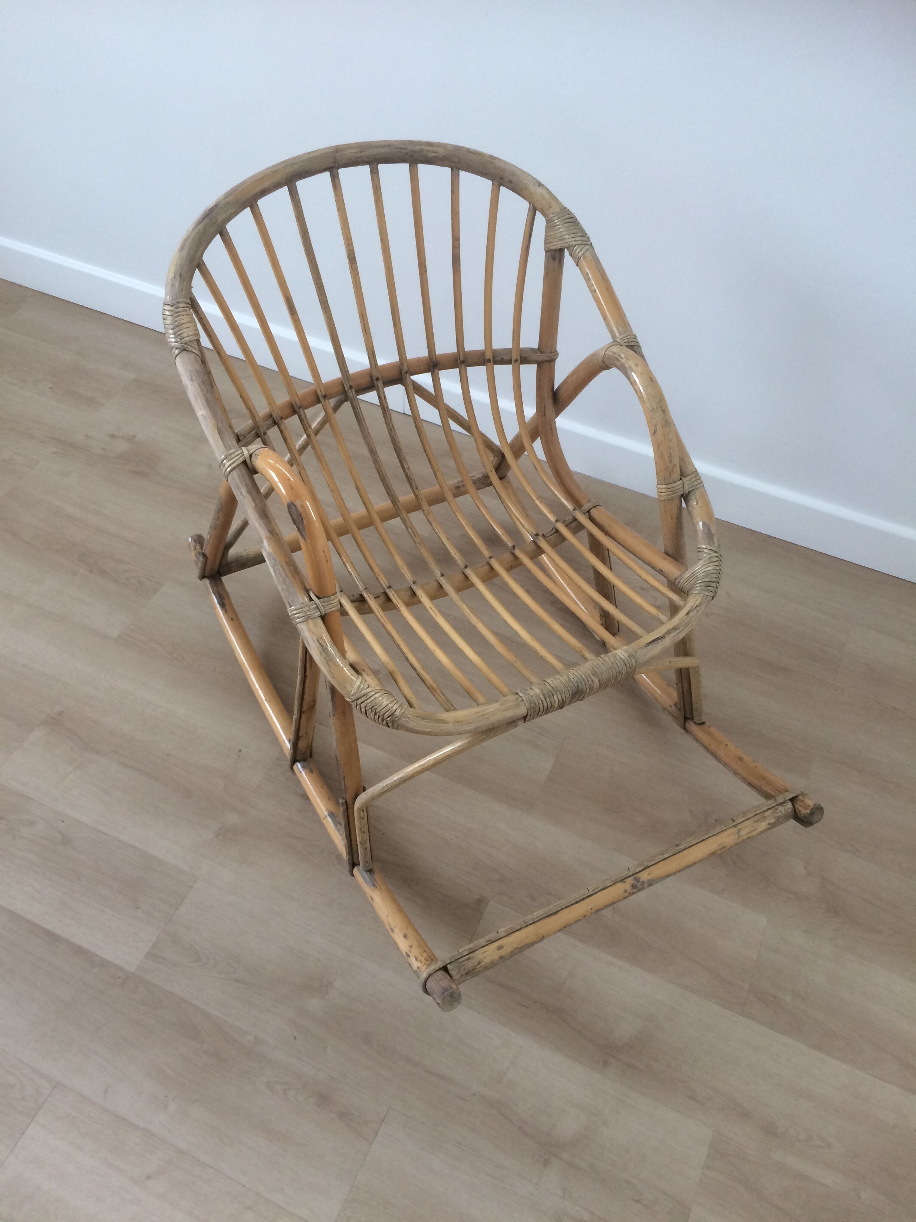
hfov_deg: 48.2
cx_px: 458
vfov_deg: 61.7
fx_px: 1023
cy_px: 611
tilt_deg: -50.1
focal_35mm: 29
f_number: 2.2
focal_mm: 4.15
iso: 50
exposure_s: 1/33
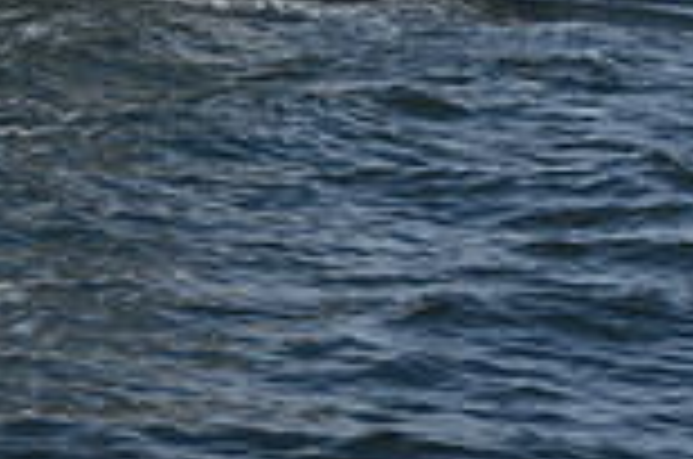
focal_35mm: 385
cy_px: -828
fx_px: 7396
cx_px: 38
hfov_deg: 5.4
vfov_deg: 3.5
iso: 320
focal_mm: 102
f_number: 11
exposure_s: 1/1000
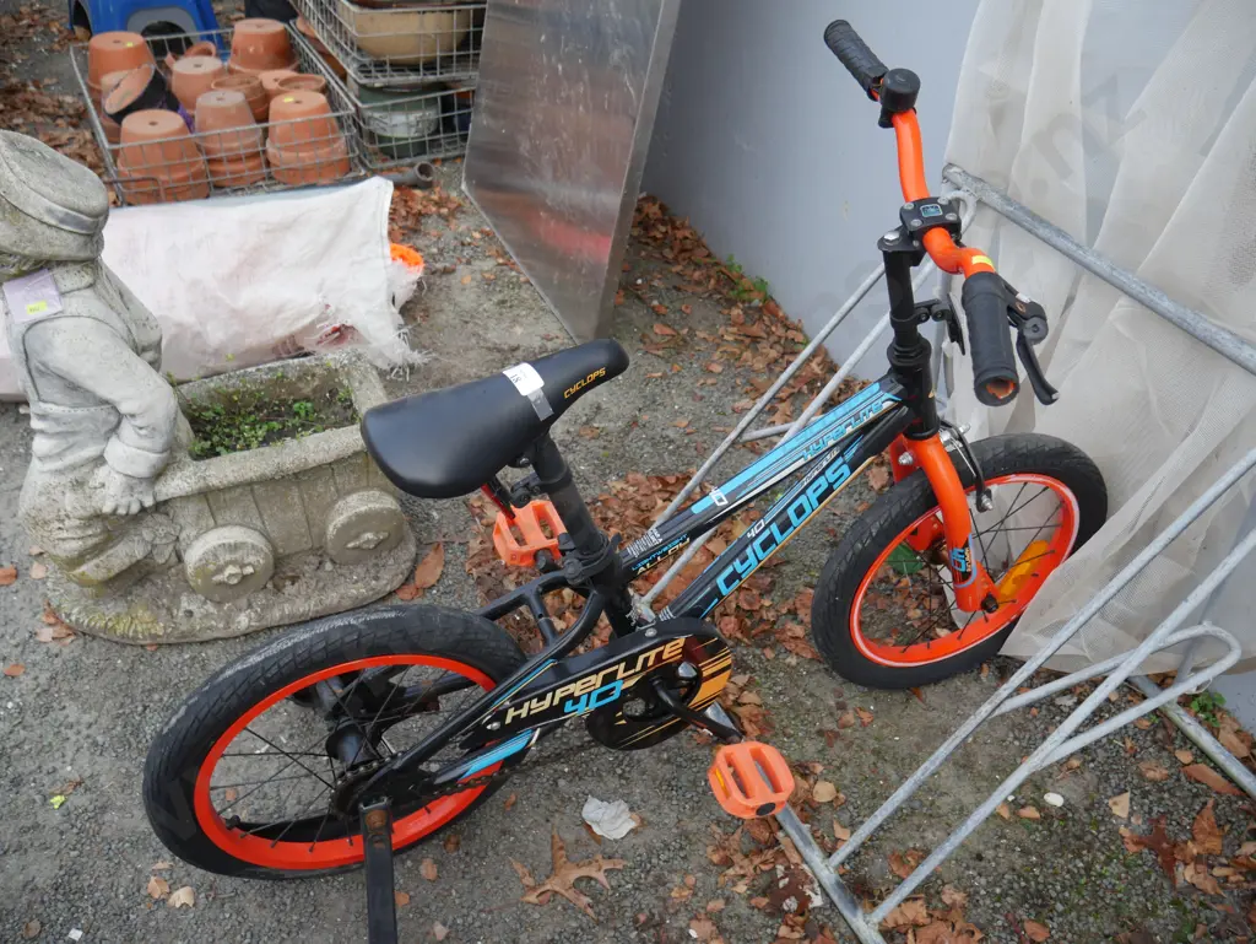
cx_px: 628
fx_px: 1089
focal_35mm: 30
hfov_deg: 59.9
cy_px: 472
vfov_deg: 46.8
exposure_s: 1/125
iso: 200
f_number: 4
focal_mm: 15
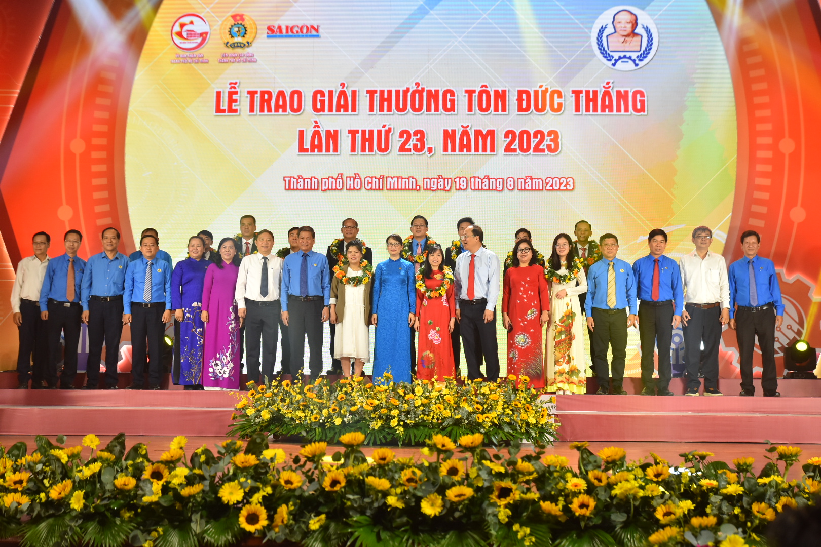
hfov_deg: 37.9
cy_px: 274
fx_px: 1197
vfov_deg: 25.8
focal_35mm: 52
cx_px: 410
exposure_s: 1/200
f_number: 5
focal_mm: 35
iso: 1000
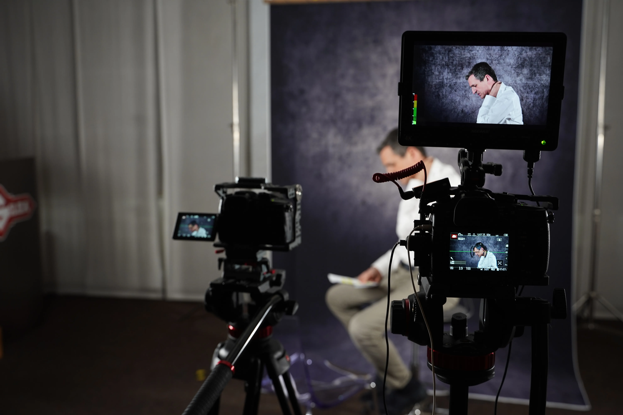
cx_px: 312
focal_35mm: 38
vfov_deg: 35.1
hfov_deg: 50.7
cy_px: 208
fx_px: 658
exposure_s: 1/60
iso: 800
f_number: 4.5
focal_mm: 38
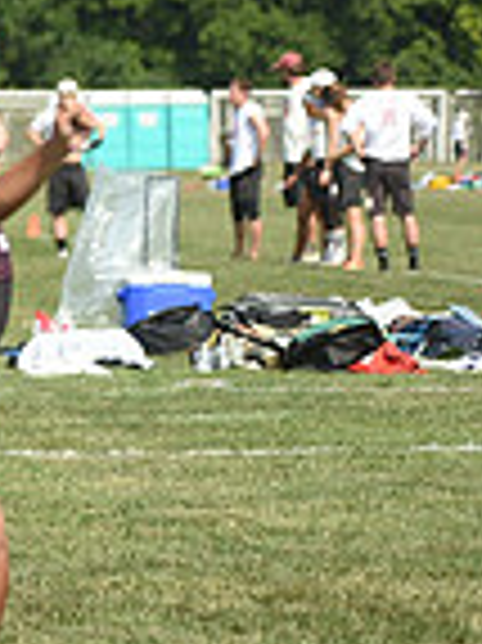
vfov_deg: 5.1
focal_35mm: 389
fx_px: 7233
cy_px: 106
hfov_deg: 3.7
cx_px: -815
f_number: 2.8
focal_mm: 100
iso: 100
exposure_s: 1/1250
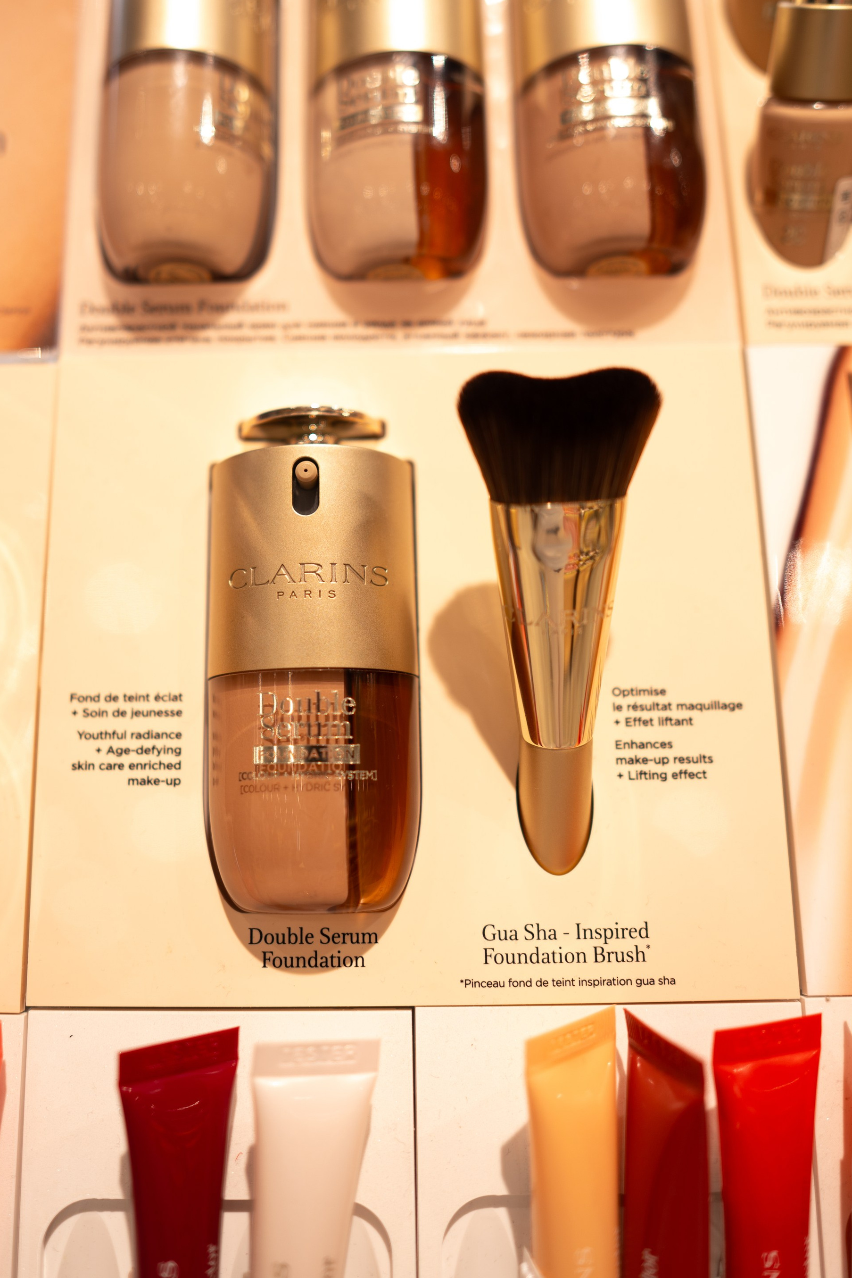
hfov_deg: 38.8
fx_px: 1207
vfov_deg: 55.5
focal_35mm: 34
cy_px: 536
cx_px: 367
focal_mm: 24
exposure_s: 1/160
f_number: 1.4
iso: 50
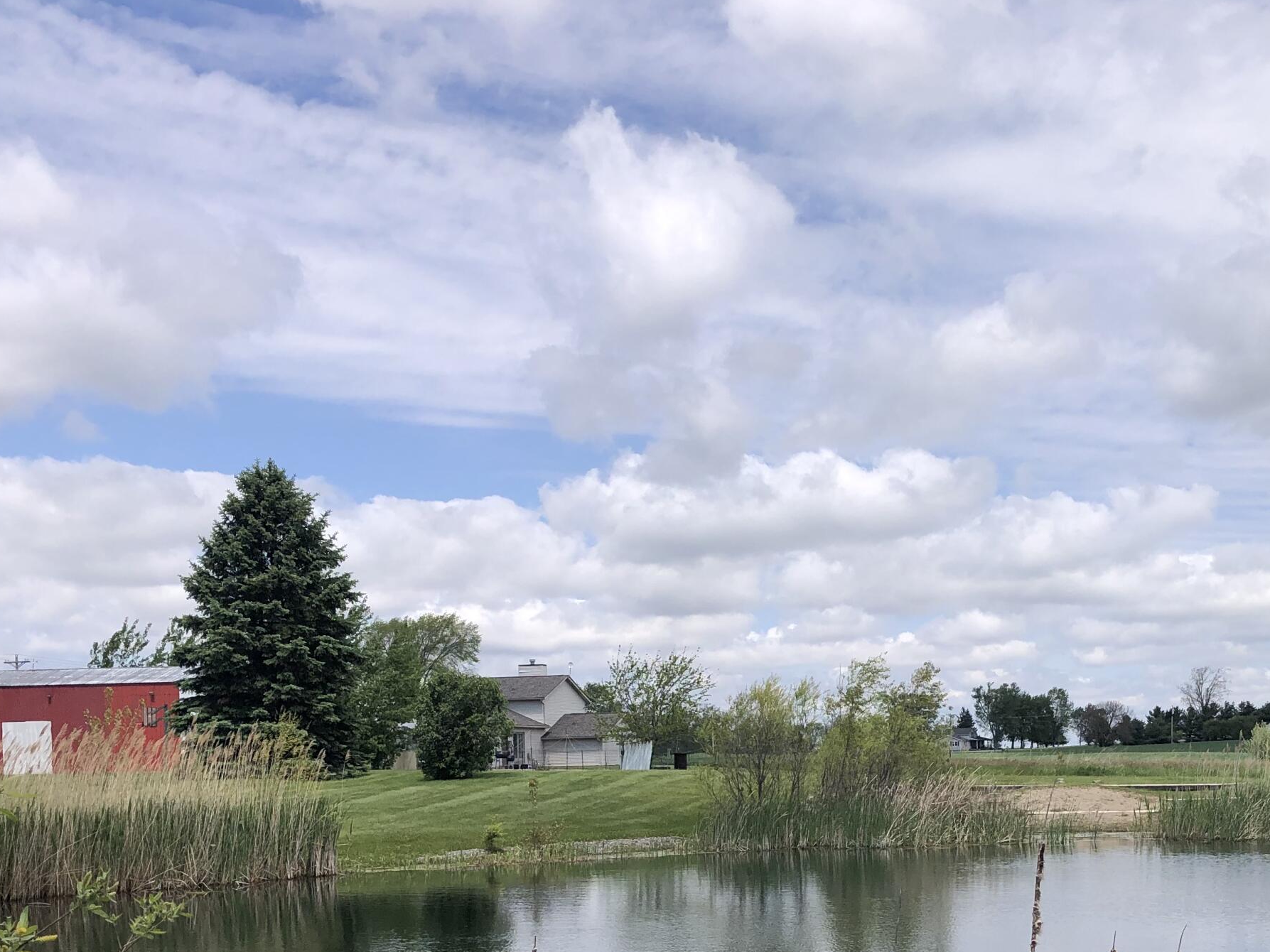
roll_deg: +1.5
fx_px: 1724
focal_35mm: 47
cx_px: 773
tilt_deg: -0.8
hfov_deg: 40.2
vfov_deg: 30.0
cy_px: 784
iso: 20
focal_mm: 4
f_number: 1.8
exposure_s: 1/3205
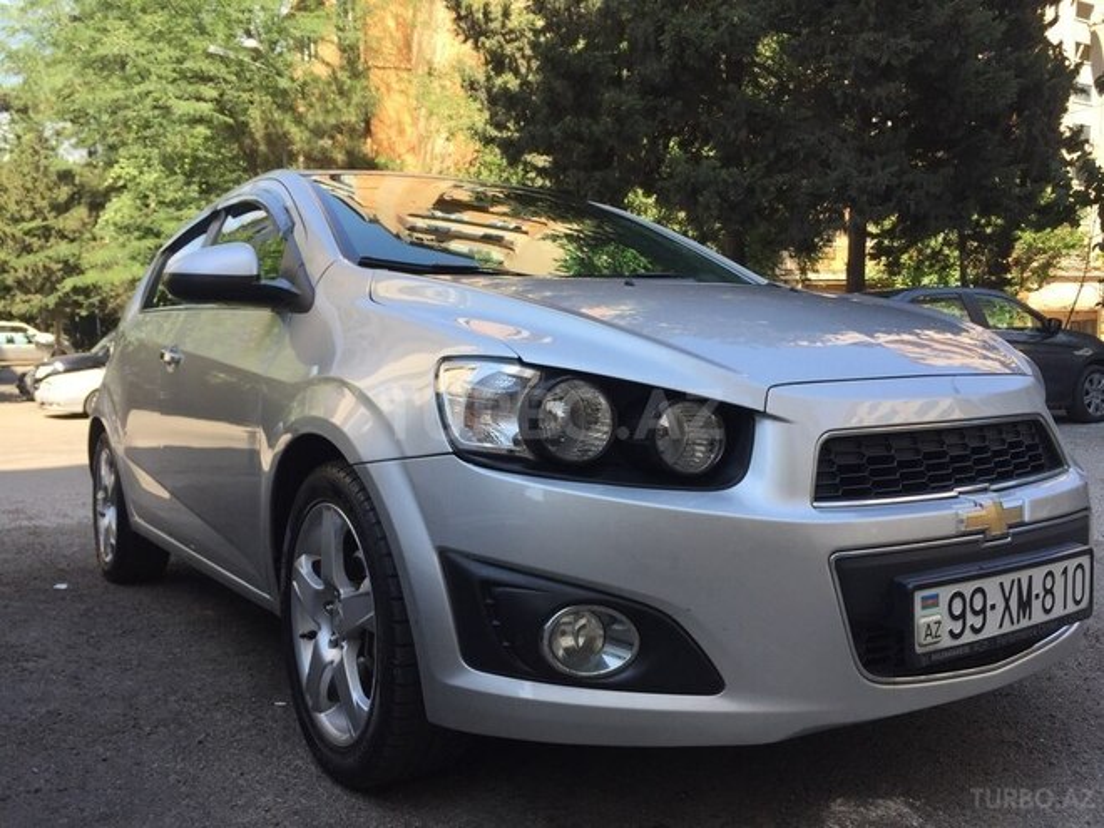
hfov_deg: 61.7
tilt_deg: -7.2
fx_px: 925
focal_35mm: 29
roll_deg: +0.3
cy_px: 414
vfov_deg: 48.2
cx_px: 552
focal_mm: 4.15
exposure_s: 1/534
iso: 32
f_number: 2.2
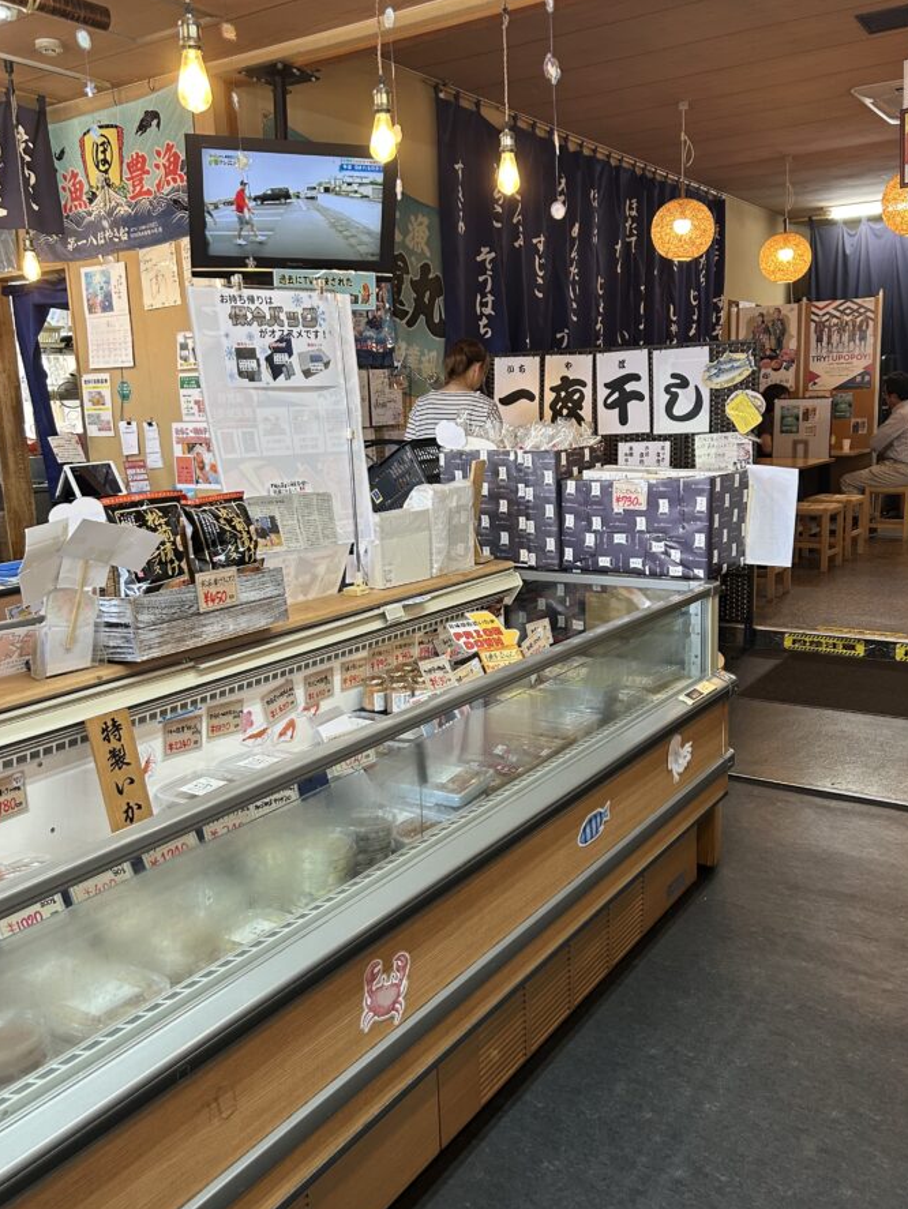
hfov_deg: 46.7
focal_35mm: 30
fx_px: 1048
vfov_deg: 59.9
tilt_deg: -12.5
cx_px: 510
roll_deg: +1.7
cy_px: 611
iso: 125
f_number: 1.5
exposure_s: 1/100
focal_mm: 5.7
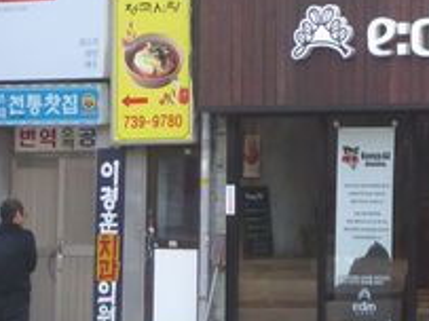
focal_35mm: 209
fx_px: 2589
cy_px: -38
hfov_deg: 9.3
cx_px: 564
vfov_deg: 7.1
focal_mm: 9
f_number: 4.1
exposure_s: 1/60
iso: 160
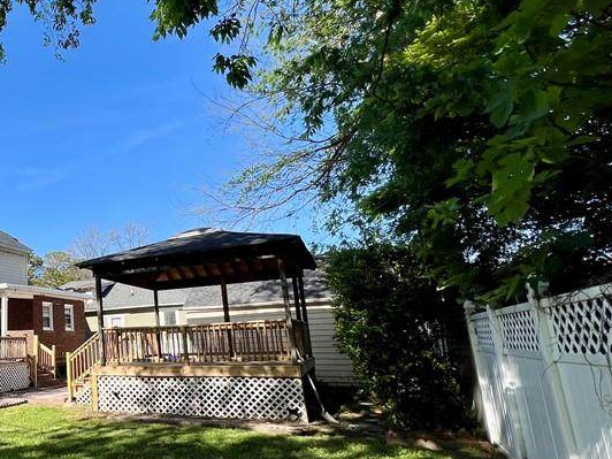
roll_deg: +1.4
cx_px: 38
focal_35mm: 25
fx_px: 442
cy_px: 246
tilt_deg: +12.4
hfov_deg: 57.3
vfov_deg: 54.8
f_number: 1.8
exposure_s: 1/1220
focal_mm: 1.57
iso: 32
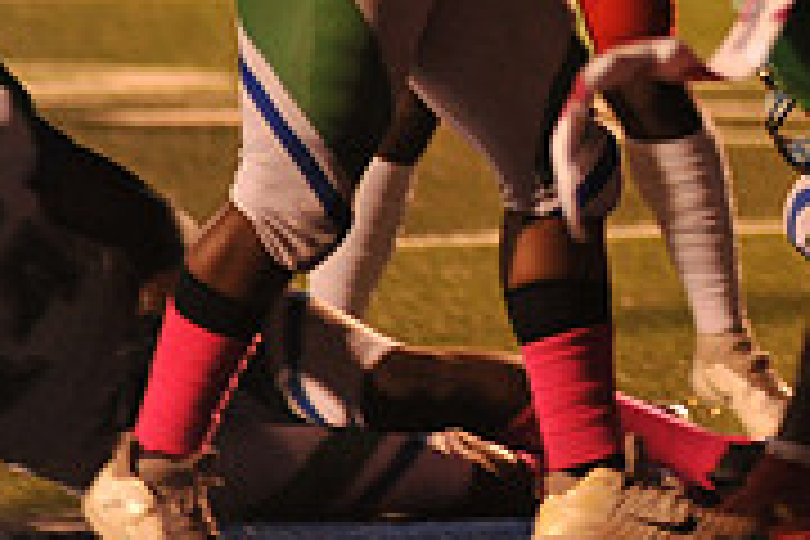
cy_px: -76
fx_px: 14511
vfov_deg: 2.1
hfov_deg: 3.2
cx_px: 1156
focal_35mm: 645
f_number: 2.8
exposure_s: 1/200
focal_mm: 200
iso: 2000
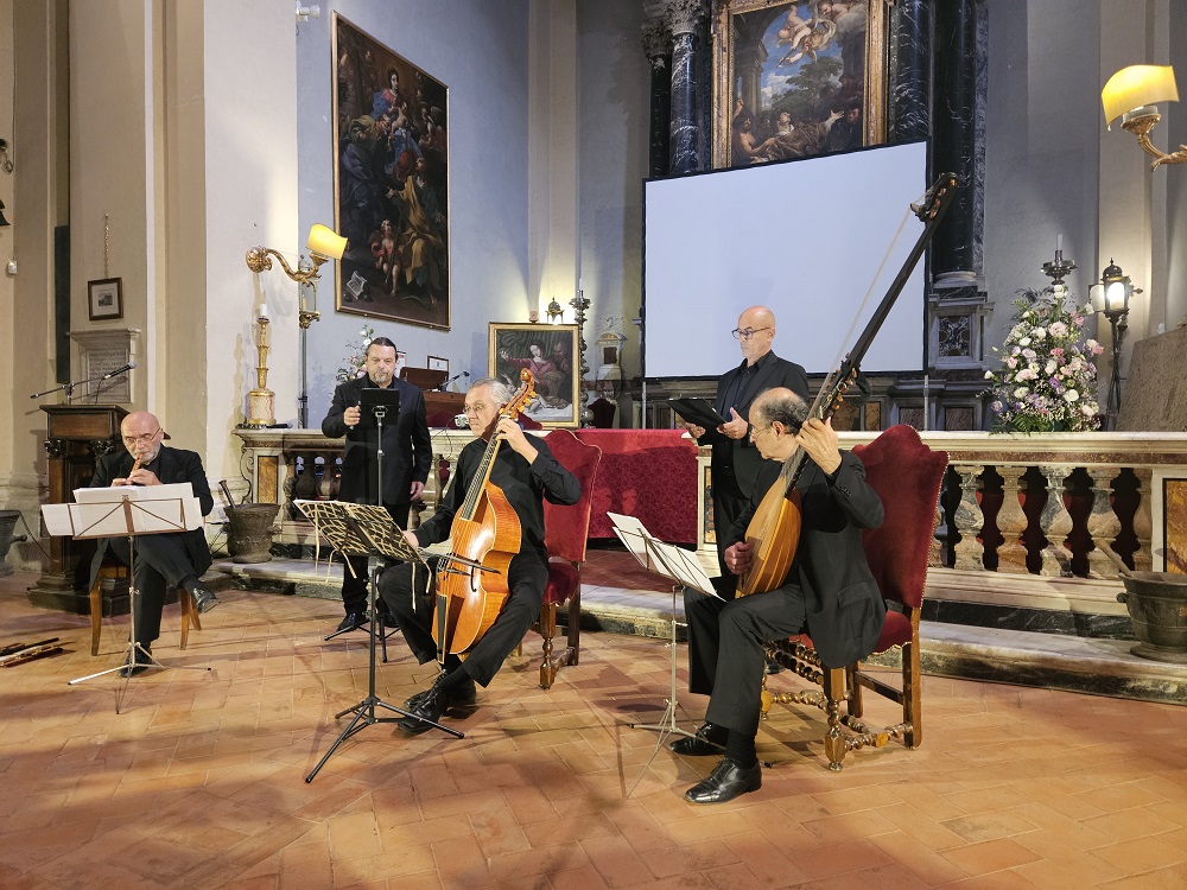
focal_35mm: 23
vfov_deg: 58.9
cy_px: 445
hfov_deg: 73.9
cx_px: 594
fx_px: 789
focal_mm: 5.4
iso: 640
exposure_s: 1/50
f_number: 1.8
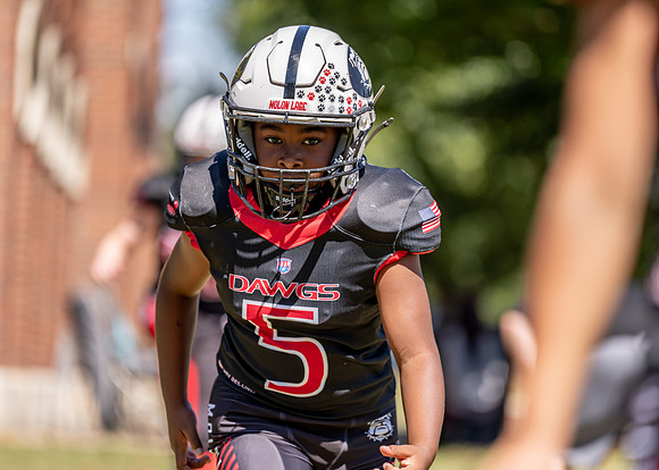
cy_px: 205
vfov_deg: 6.0
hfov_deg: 8.4
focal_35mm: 239
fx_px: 4476
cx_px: 348
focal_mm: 200
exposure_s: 1/1600
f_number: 2.8
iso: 100
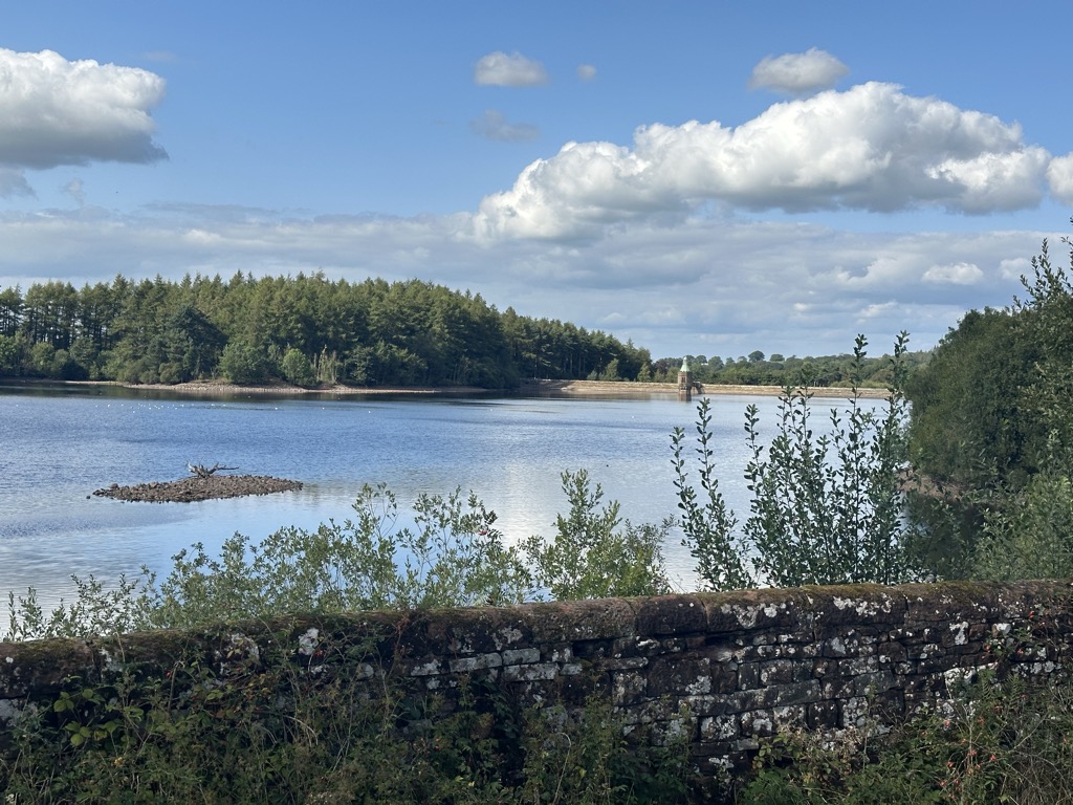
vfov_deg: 30.3
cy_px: 402
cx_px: 536
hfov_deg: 39.7
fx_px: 1488
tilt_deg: -1.6
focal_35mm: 48
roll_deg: -1.2
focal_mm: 6.86
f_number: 1.78
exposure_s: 1/4016
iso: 64
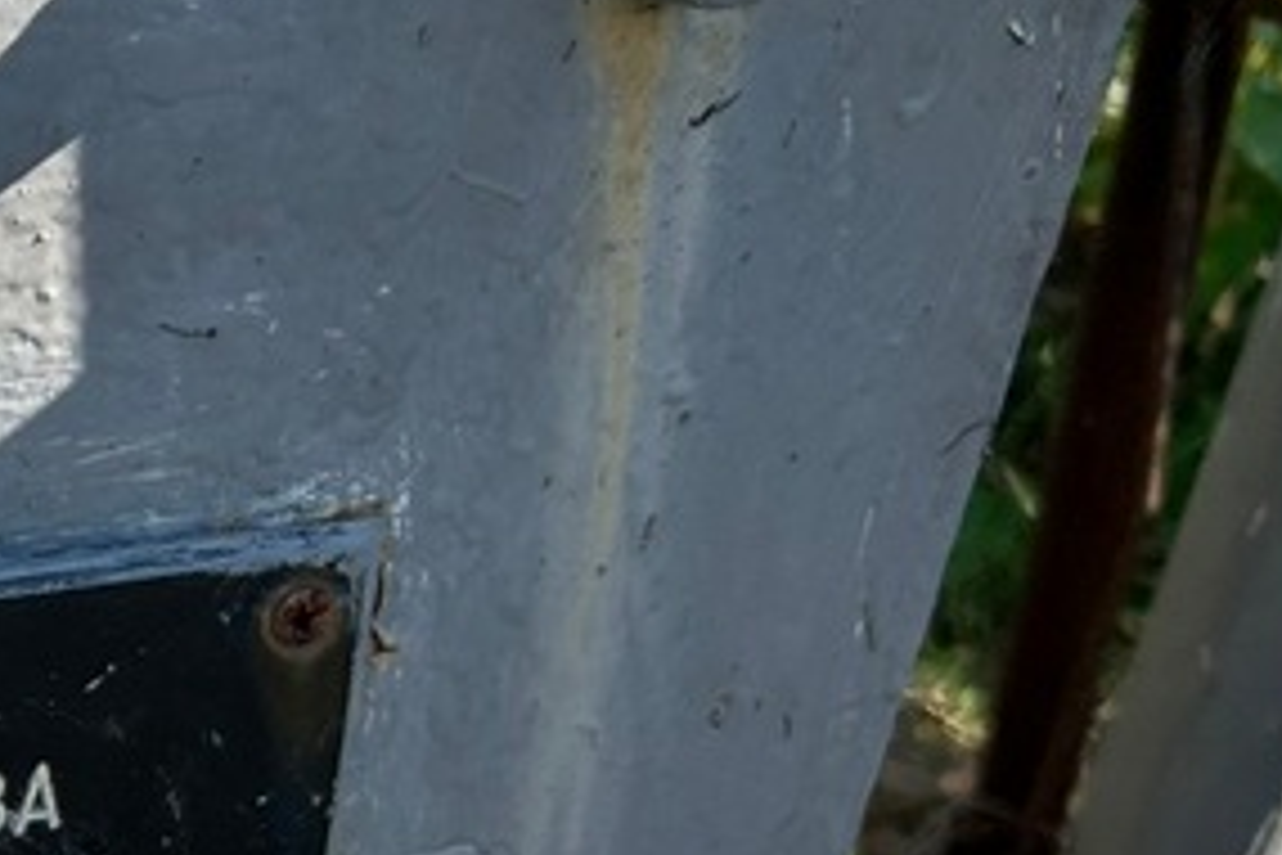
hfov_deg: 23.1
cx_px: -468
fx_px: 2706
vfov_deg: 17.6
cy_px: 814
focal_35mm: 76
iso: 50
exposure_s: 1/1344
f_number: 1.5
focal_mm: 5.7
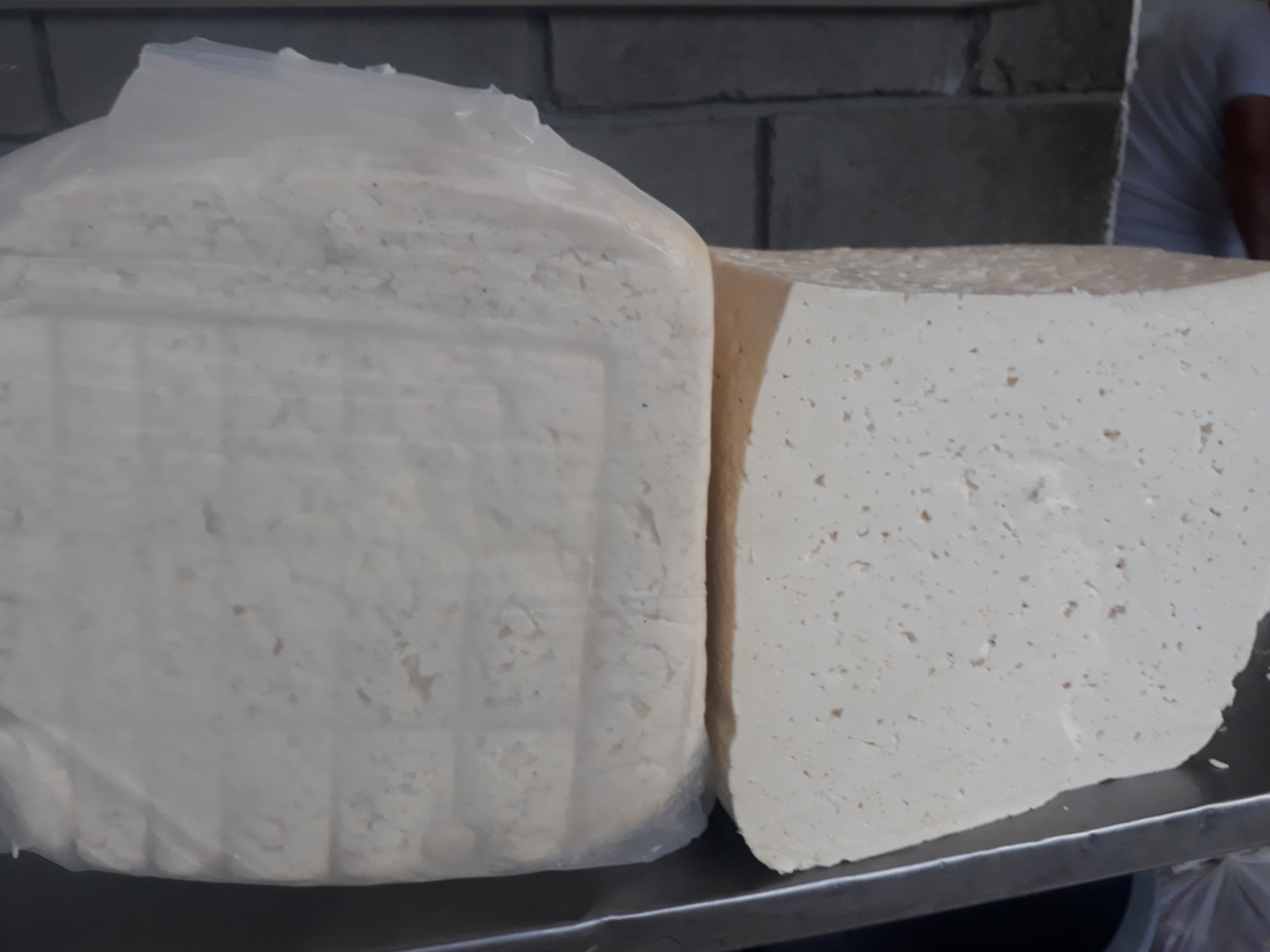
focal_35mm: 28
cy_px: 483
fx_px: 1027
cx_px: 627
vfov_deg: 49.7
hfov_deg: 63.4
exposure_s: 1/30
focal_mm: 3.6
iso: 80
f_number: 1.9
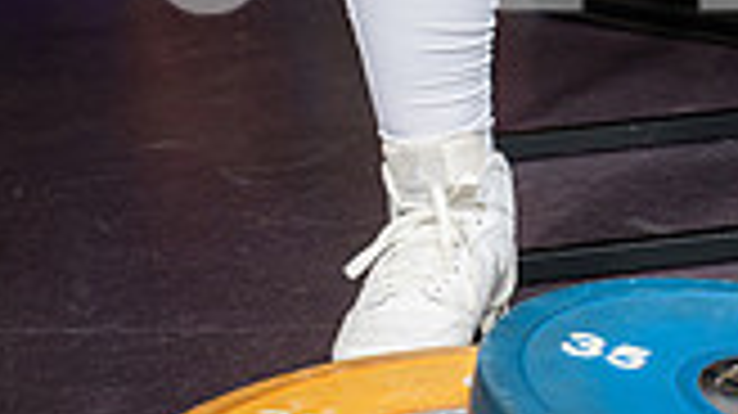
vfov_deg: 8.3
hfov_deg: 15.4
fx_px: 2699
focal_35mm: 138
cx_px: 657
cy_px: -441
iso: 500
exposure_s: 1/250
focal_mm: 48
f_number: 5.6
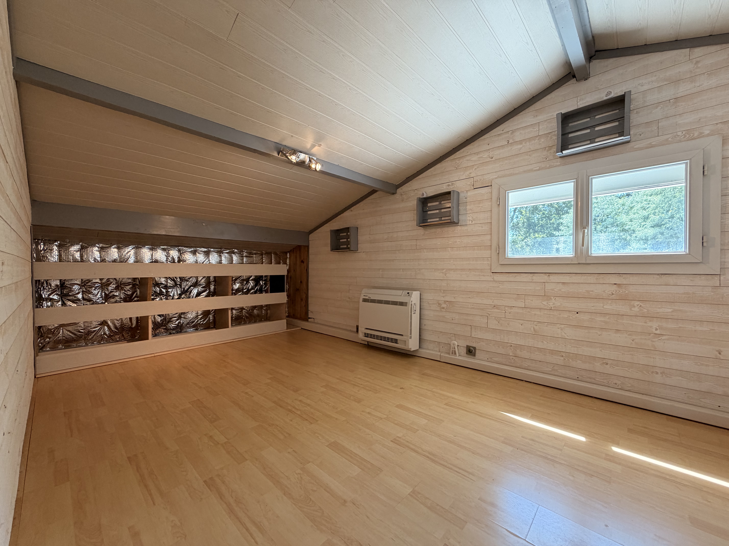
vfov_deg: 85.7
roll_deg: +0.2
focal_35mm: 14
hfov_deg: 102.1
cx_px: 364
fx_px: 295
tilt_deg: -0.7
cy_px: 273
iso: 200
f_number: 2.2
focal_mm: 2.22
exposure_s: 1/100
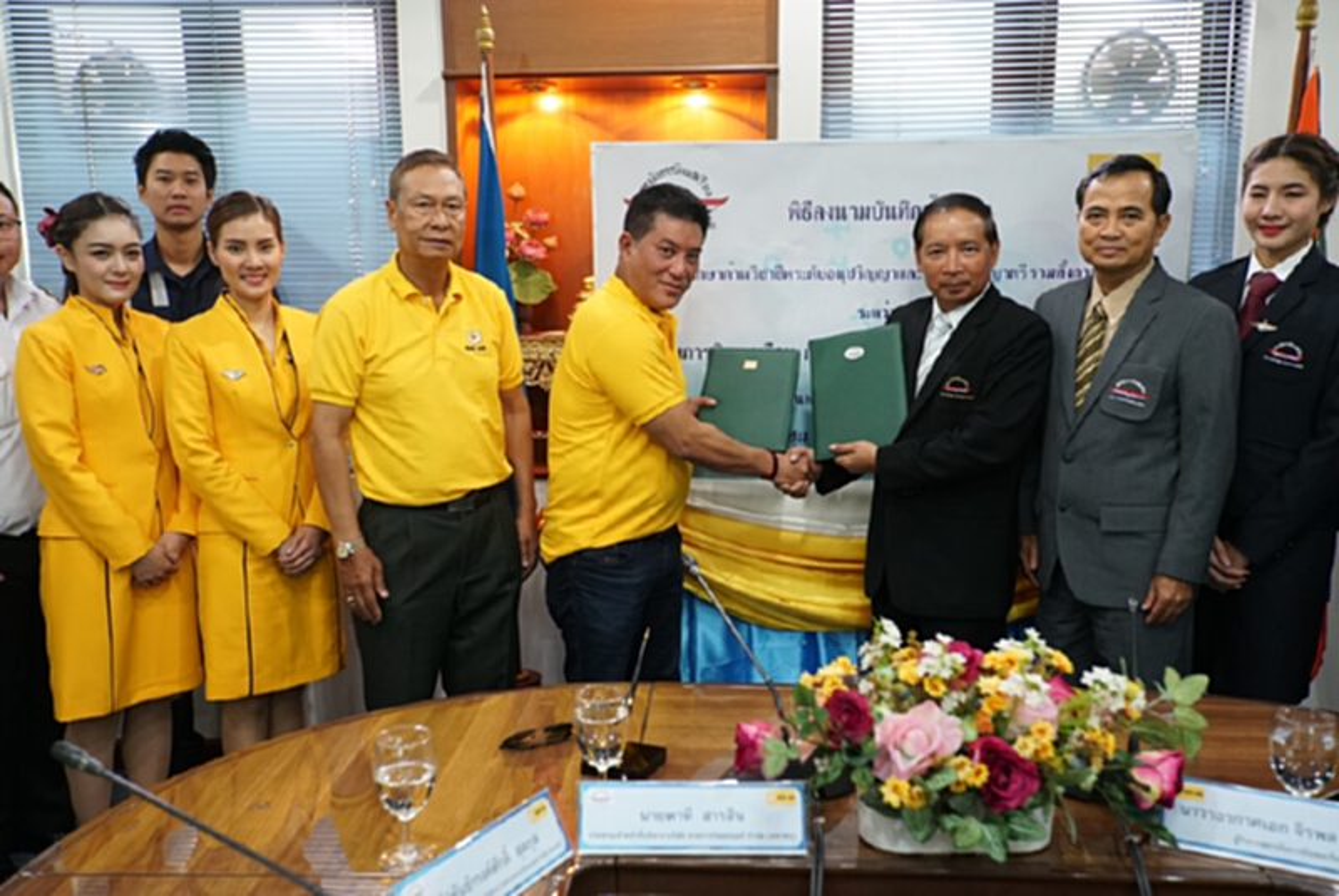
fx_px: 1303
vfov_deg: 37.9
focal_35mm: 35
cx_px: 670
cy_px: 448
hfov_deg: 54.4
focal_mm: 35
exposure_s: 1/125
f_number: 3.5
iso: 4000
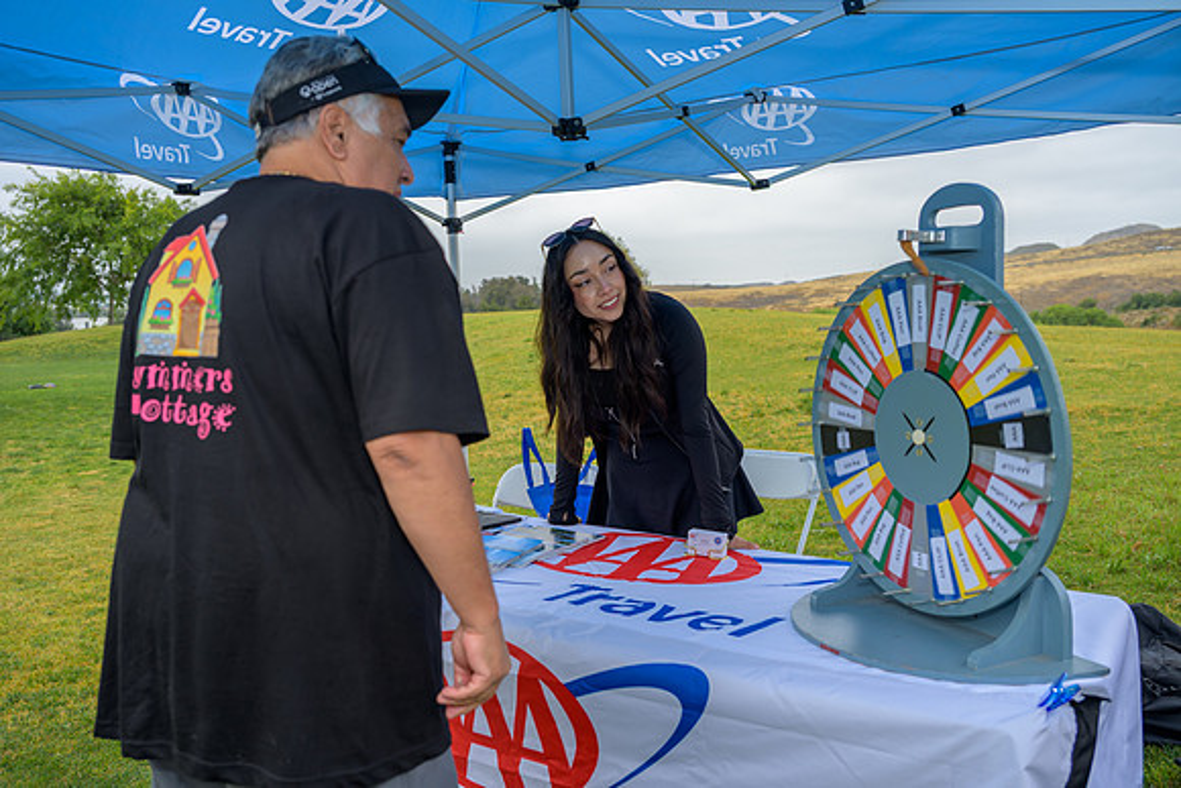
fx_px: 1050
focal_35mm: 32
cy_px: 394
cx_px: 590
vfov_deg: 41.1
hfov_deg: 58.7
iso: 100
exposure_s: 1/200
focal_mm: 32
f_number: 4
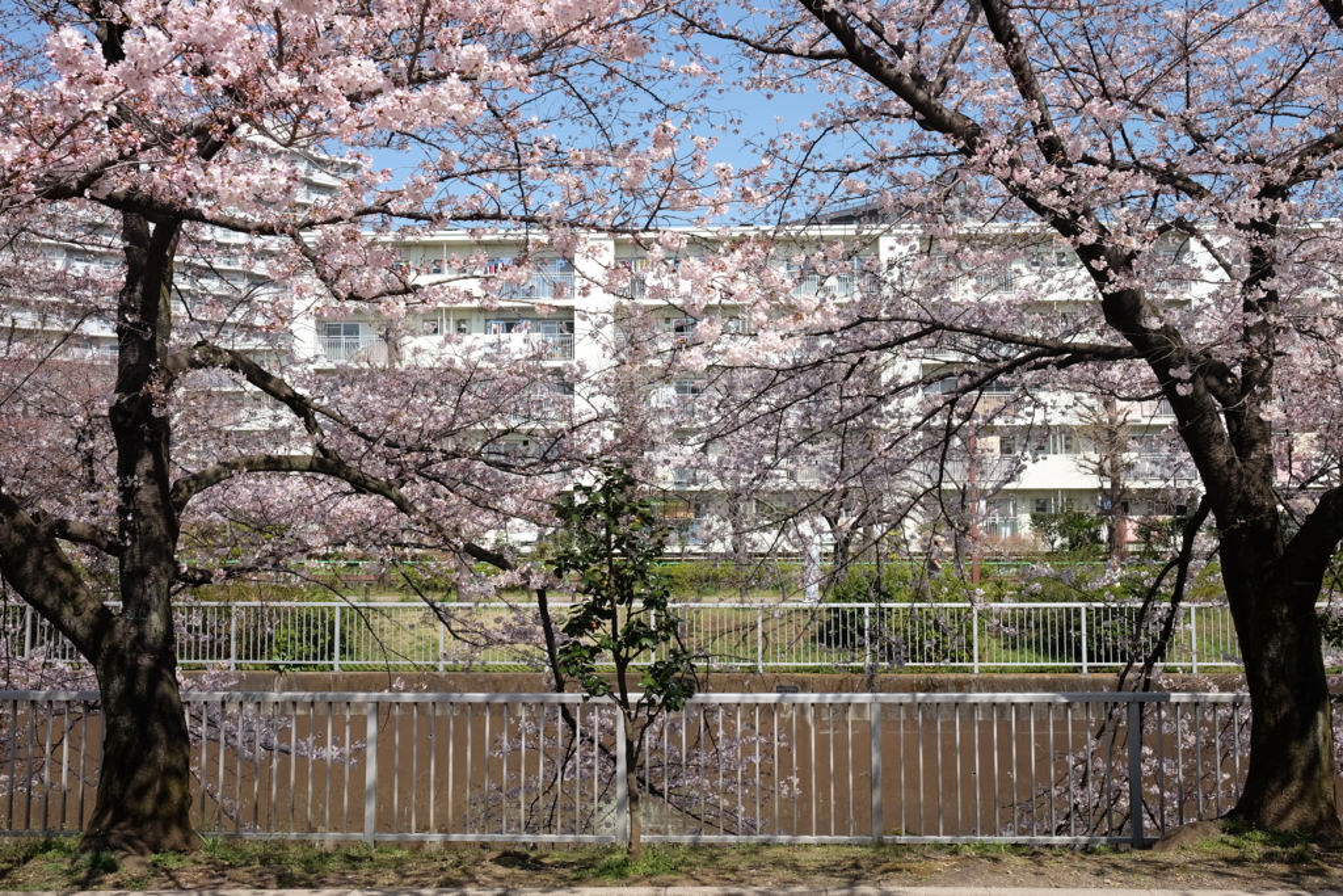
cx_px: 672
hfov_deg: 54.4
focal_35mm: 35
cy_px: 448
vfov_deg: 37.9
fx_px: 1306
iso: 200
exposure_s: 1/420
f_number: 6.4
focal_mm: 23
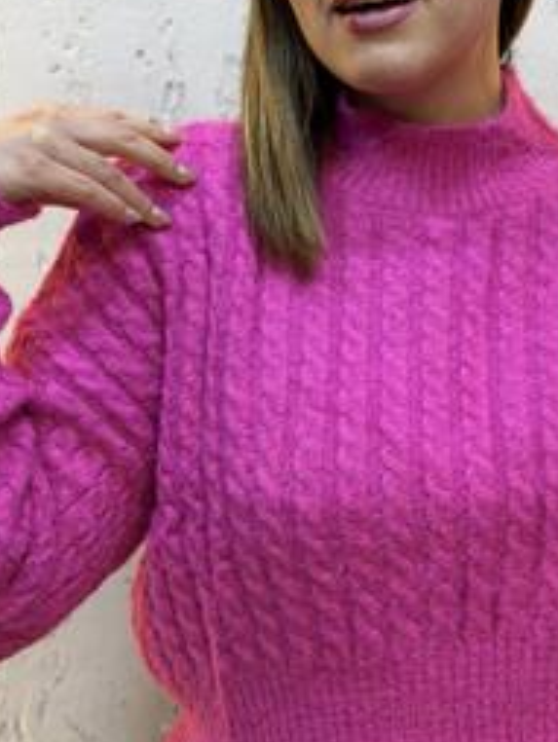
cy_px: 279
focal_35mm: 78
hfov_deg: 18.8
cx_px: 438
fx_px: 1674
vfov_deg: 24.9
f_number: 1.78
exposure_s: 1/100
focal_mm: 6.76
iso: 80
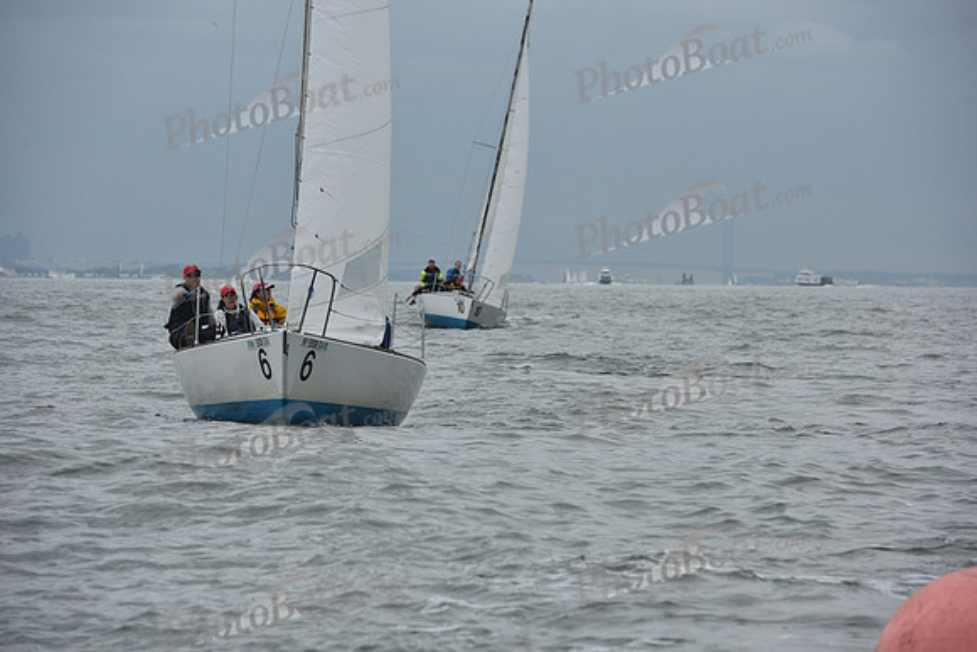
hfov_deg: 10.3
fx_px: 5429
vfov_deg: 6.9
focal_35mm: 200
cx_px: 488
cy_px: 326
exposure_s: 1/800
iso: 400
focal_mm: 200
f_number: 8
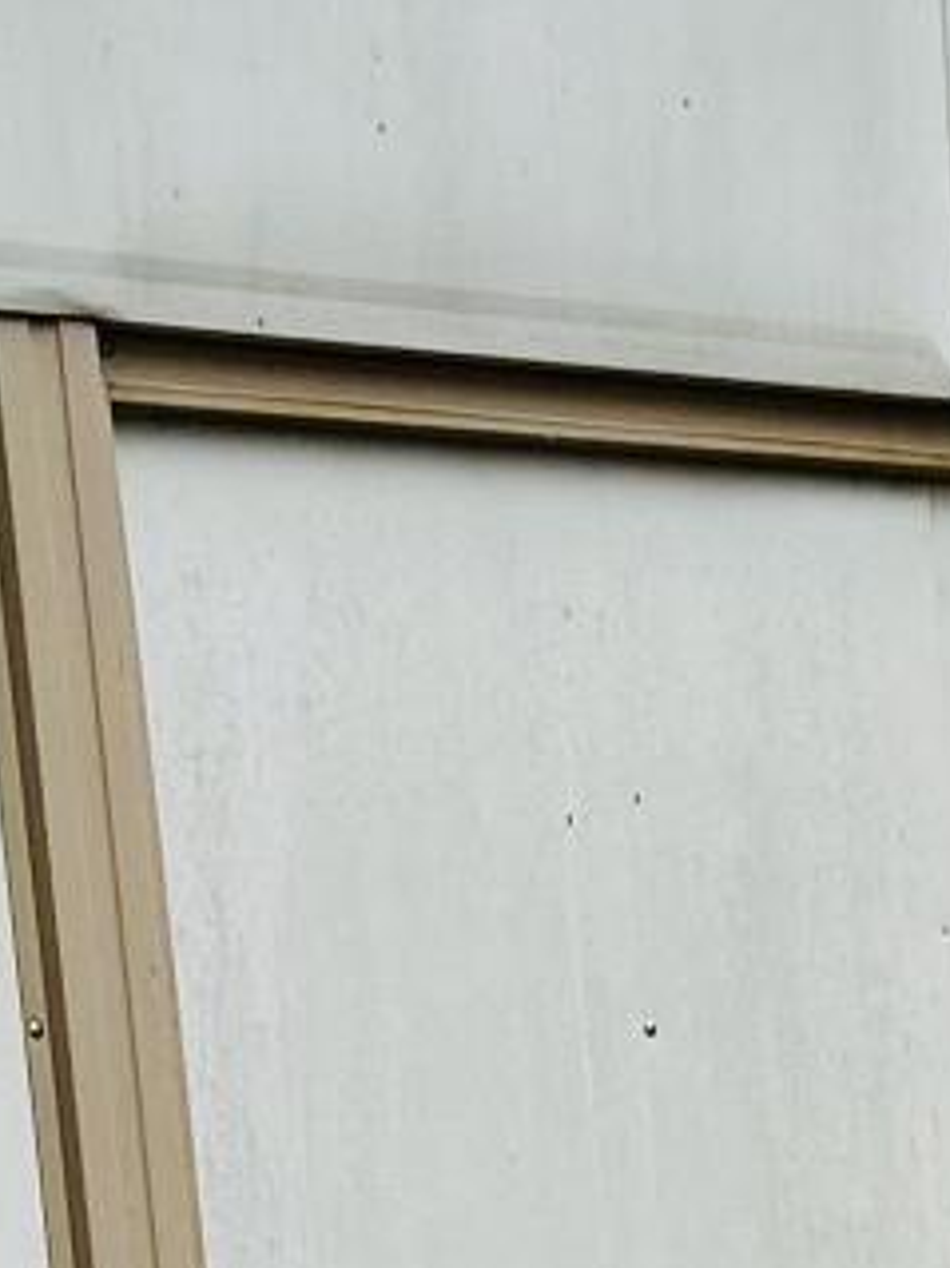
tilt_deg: -5.9
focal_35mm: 163
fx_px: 5968
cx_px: 807
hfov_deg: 9.1
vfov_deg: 11.5
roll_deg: +3.8
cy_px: 2027
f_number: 1.5
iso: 64
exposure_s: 1/121
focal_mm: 5.7
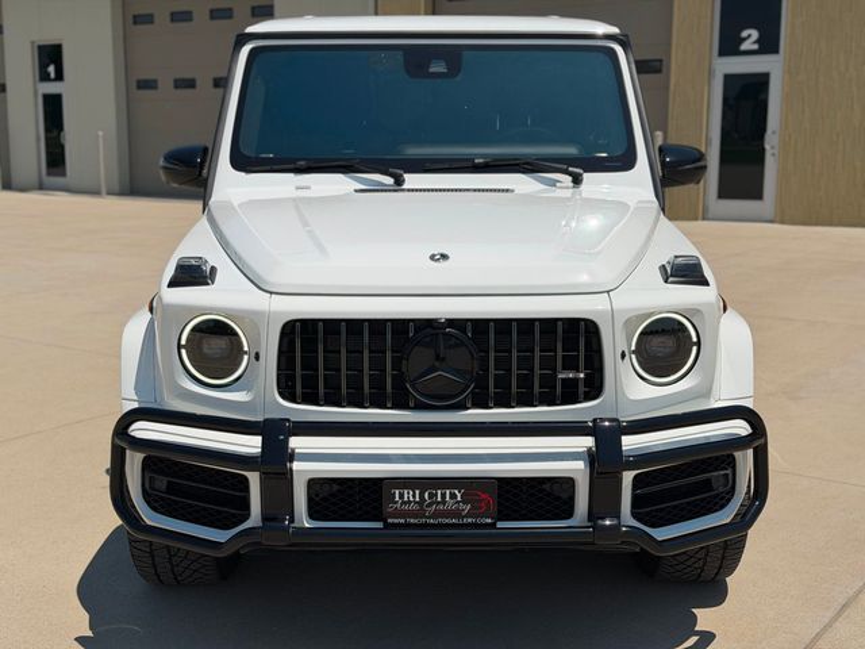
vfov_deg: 30.3
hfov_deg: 39.7
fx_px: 1199
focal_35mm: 48
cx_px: 432
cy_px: 324
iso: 80
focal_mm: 6.76
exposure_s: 1/20408
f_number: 1.78
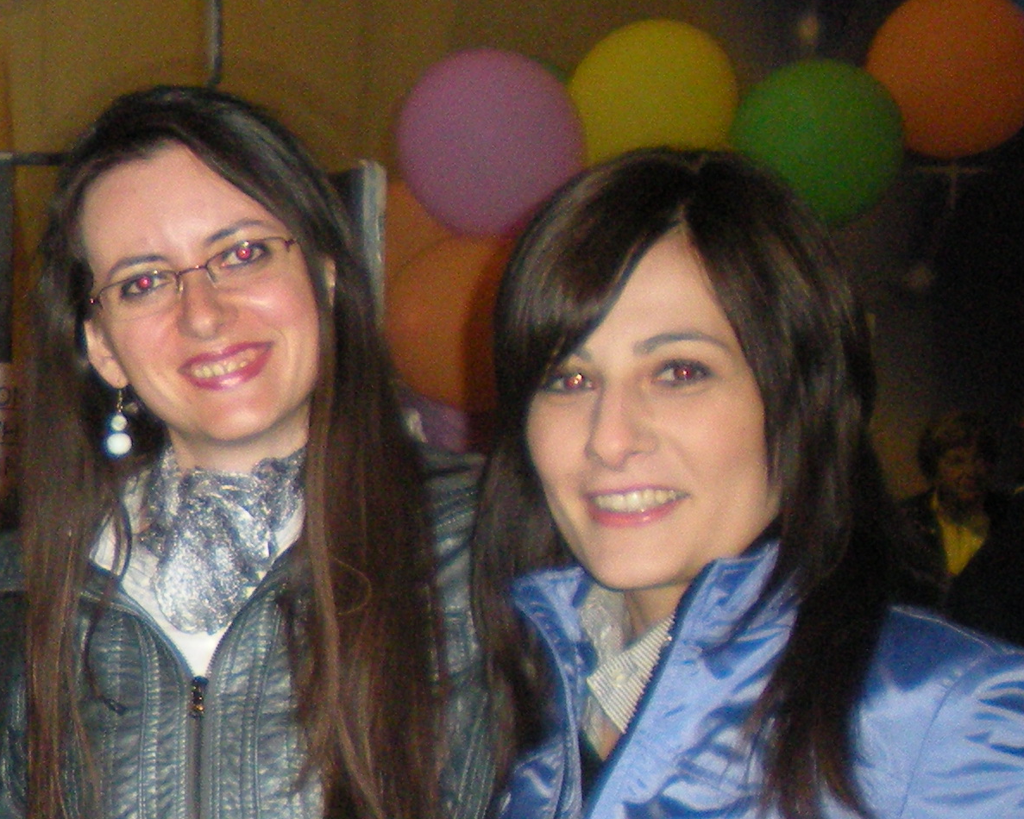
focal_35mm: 102
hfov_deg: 17.5
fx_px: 3092
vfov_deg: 15.1
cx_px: -337
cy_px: 570
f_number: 3.1
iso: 321
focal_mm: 6.3
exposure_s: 1/60
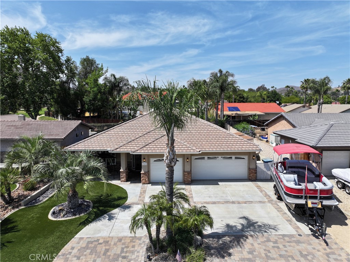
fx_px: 243
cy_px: 131
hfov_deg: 71.6
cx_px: 175
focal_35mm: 24
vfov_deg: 56.8
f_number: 2.8
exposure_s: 1/2000
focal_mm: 12.29
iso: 100
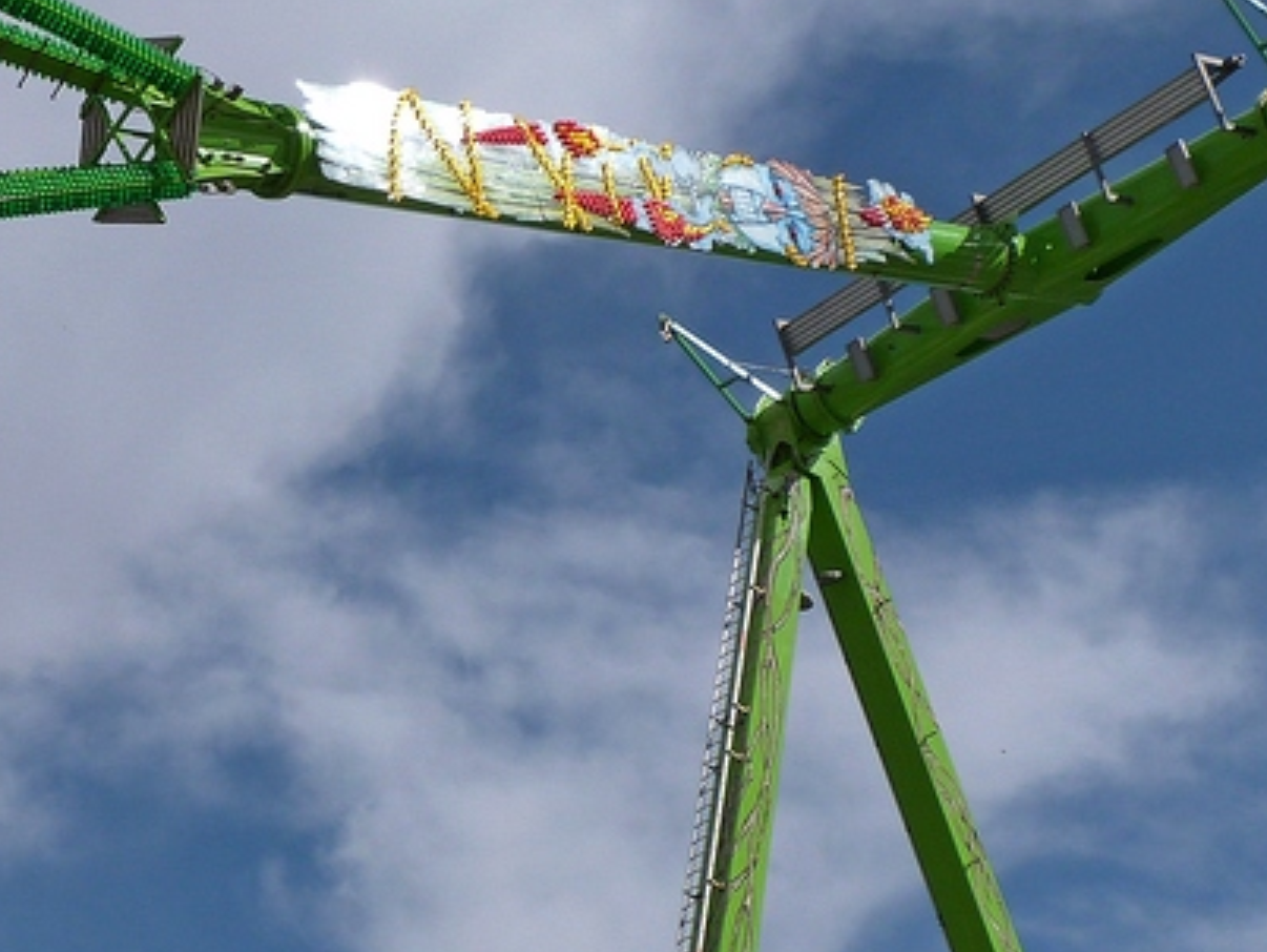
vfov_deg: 18.0
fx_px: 3003
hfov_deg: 23.4
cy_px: 564
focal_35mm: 82
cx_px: 192
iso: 100
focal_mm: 5.8
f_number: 5.6
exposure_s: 1/1000
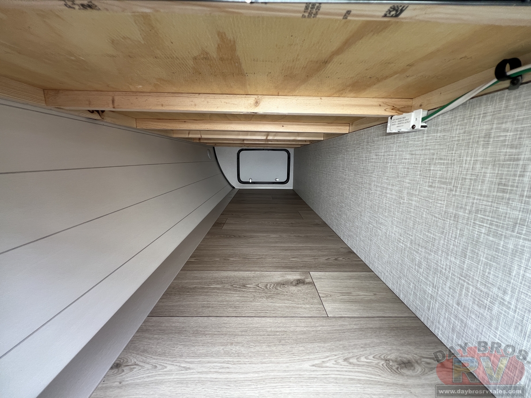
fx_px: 199
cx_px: 266
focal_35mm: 13
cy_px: 199
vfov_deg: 89.9
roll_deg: -0.7
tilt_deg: -12.7
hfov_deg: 106.2
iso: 64
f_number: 1.8
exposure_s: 1/99
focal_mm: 1.57
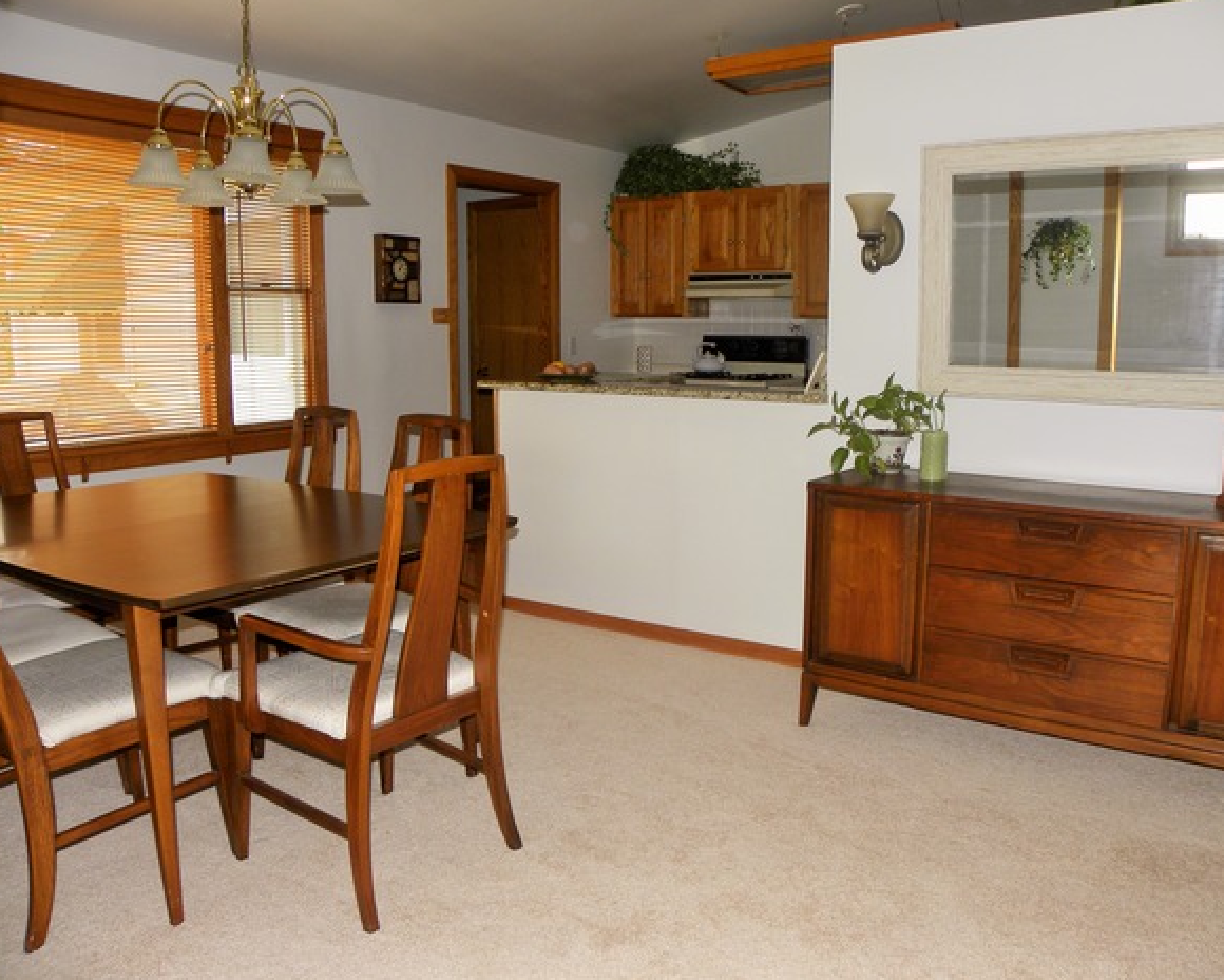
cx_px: 665
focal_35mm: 28
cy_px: 492
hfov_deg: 62.1
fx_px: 1014
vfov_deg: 51.5
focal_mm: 4.6
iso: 64
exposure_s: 1/50
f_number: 3.2
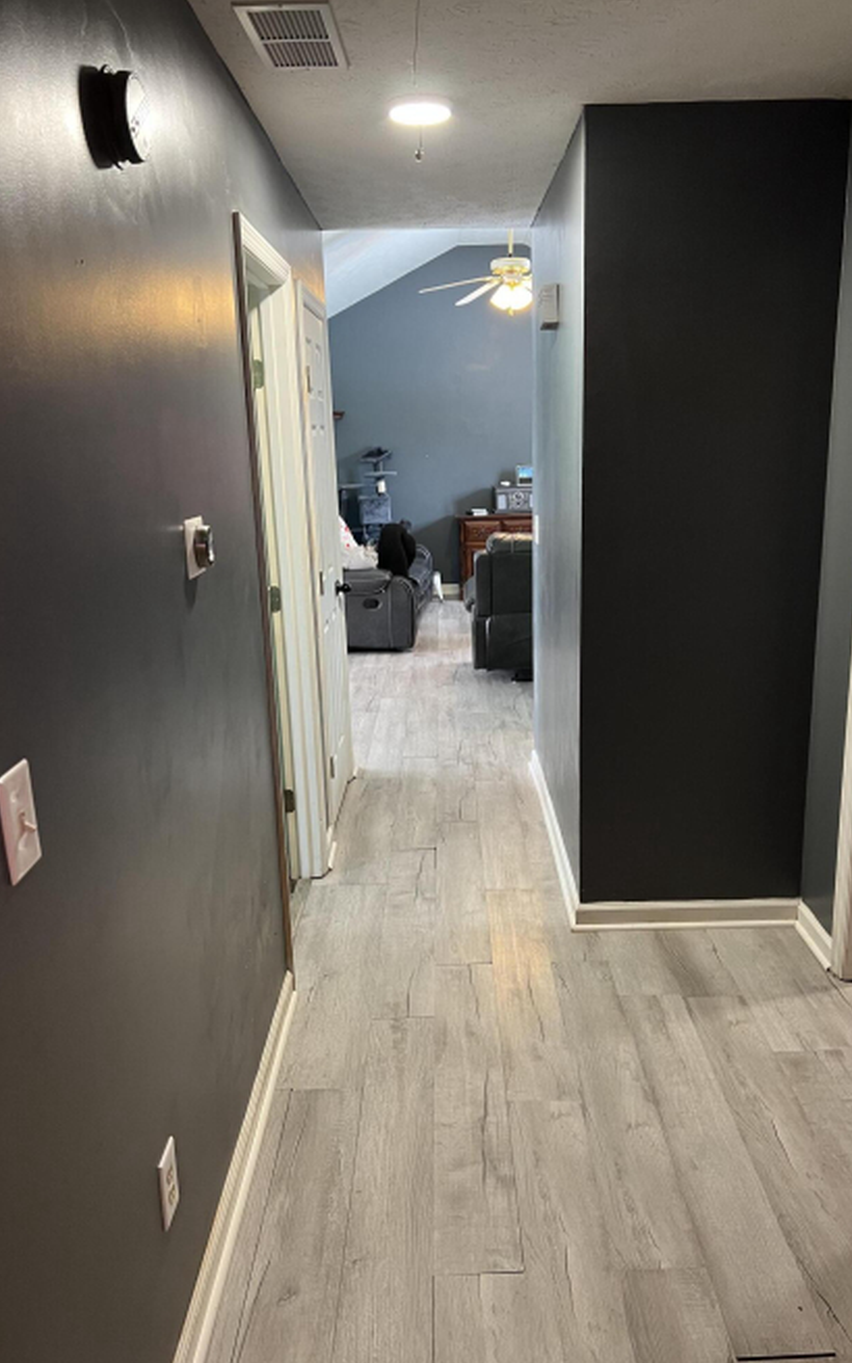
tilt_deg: -11.7
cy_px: 685
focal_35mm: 28
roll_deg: +2.1
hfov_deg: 44.5
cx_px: 470
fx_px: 1040
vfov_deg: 66.5
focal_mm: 5.7
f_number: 1.5
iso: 200
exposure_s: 1/60
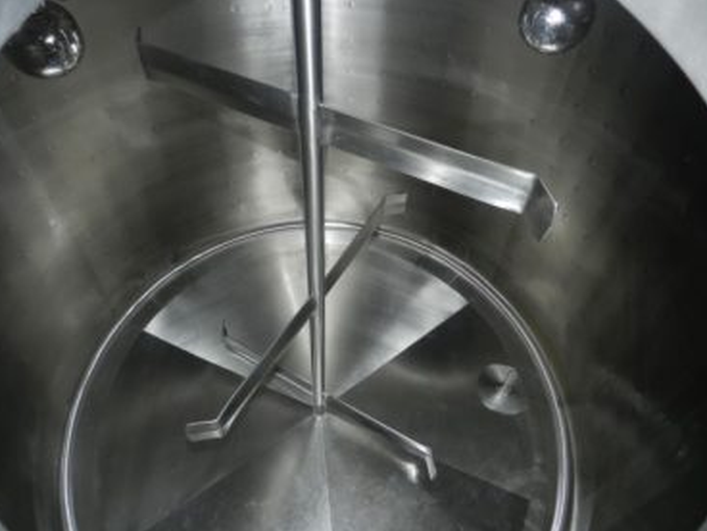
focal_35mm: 25
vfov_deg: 54.9
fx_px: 511
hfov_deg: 69.4
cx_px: 340
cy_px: 254
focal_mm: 4
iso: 200
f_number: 3.4
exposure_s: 1/30
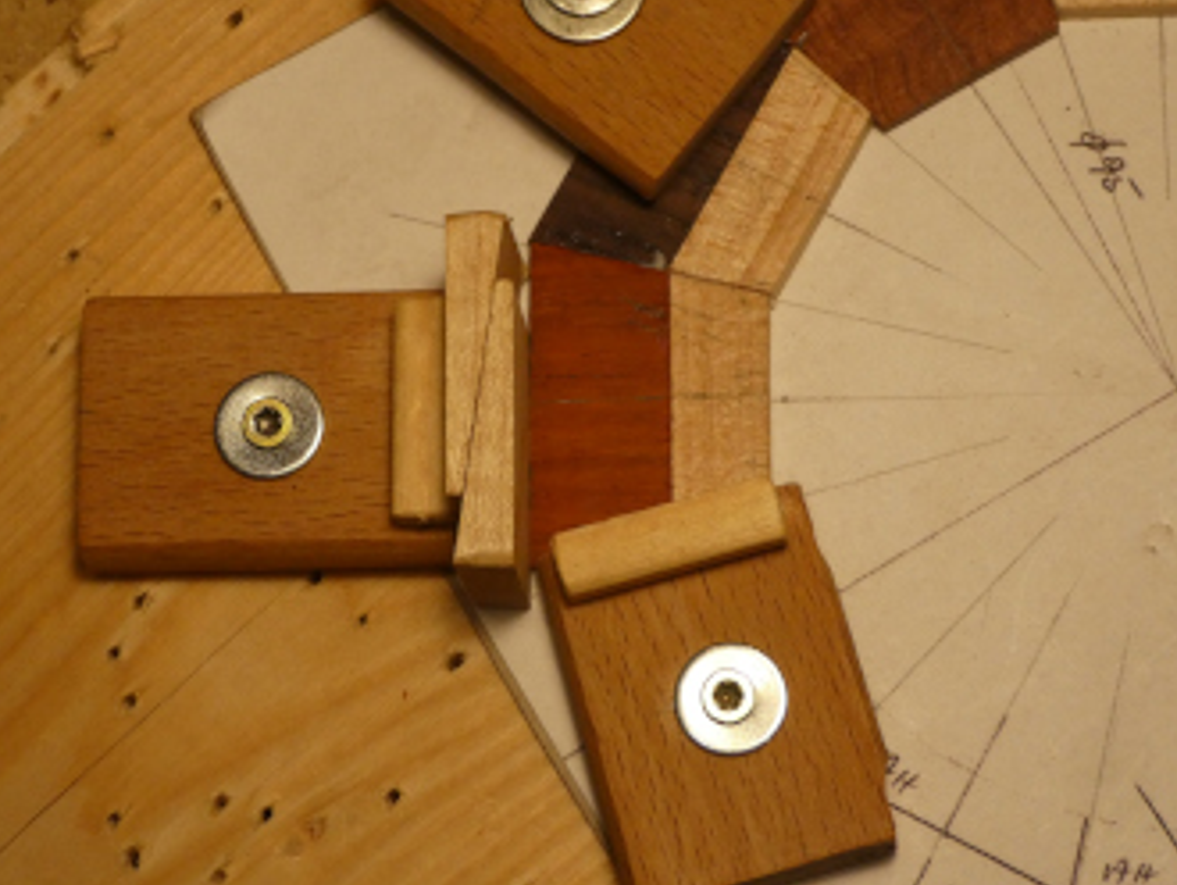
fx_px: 3709
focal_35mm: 109
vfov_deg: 13.6
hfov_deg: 18.0
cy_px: 371
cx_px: 599
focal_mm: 16.1
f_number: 4.9
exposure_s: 1/80
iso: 400
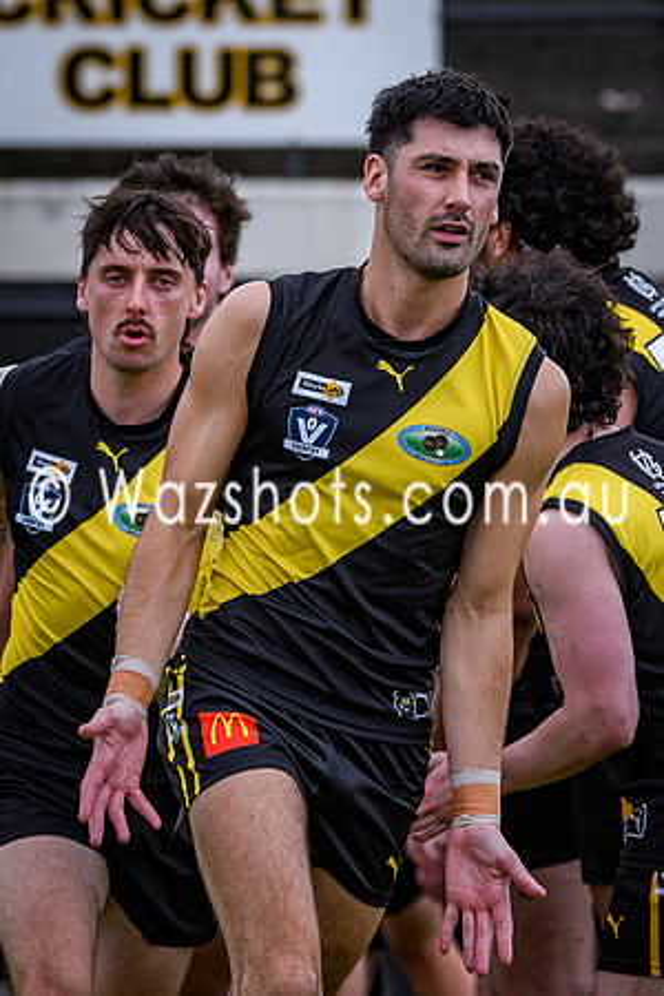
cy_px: 376
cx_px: 522
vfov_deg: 5.3
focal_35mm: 389
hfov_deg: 3.5
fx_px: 10768
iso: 250
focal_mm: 135
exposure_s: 1/1600
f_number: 2.8
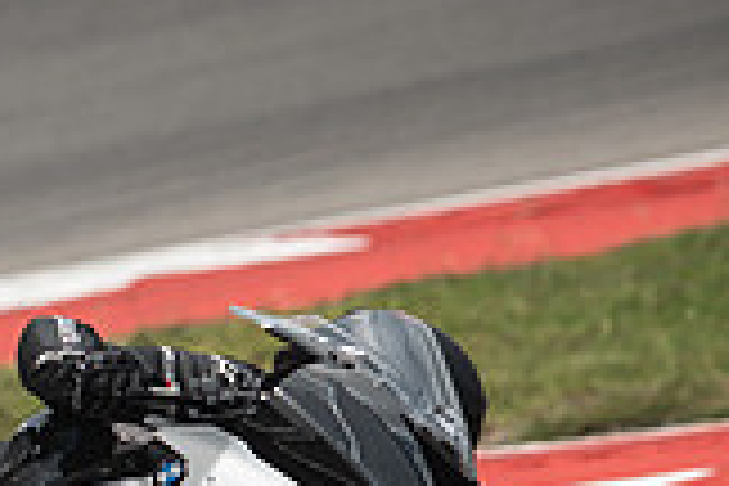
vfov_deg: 1.3
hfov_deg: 1.9
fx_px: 21686
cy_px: 772
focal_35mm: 1071
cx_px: -198
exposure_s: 1/2000
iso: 125
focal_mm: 200
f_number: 3.2
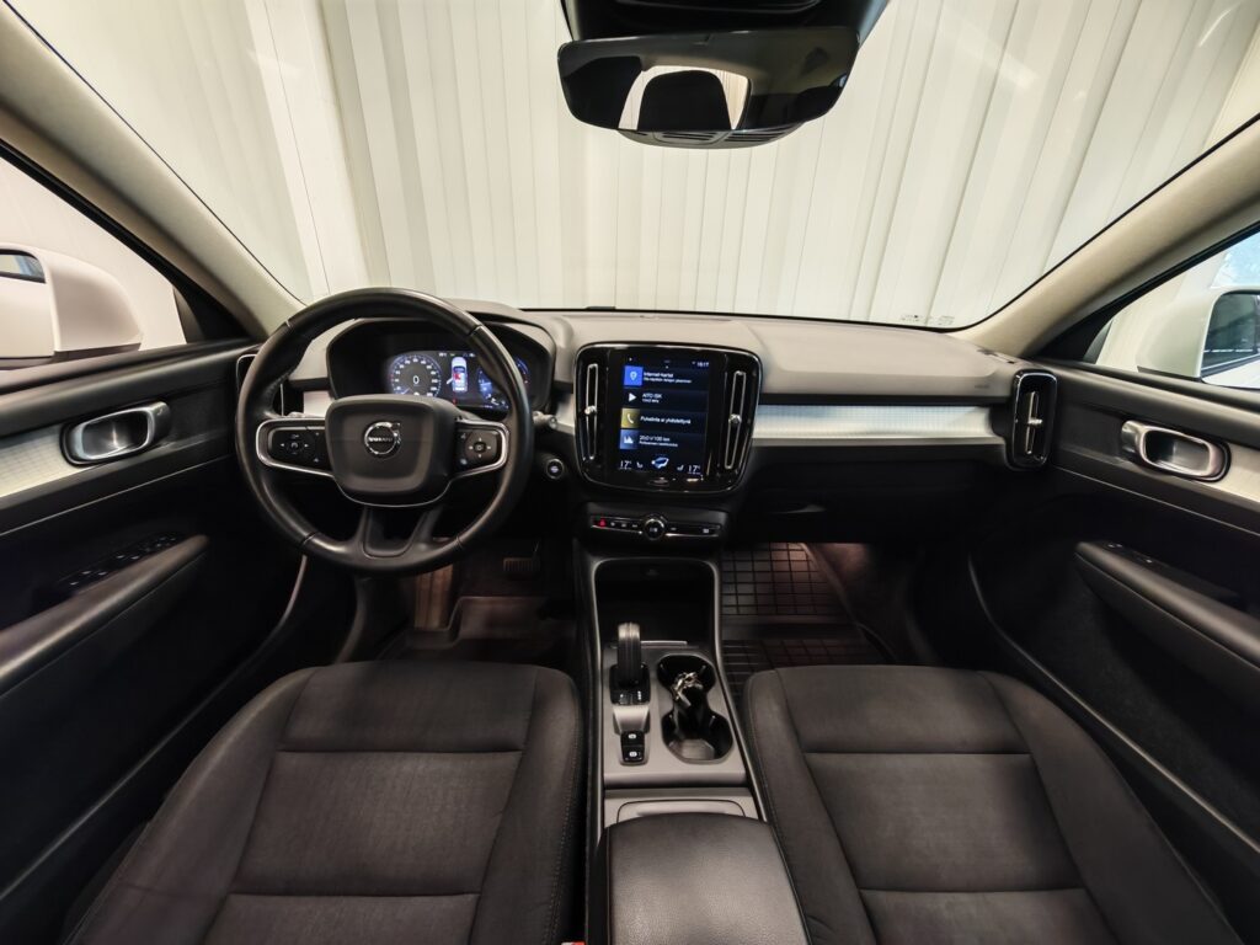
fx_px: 473
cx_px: 630
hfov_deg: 106.2
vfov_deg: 89.9
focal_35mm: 13
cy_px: 472
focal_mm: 1.82
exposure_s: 1/33
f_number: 2
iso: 250
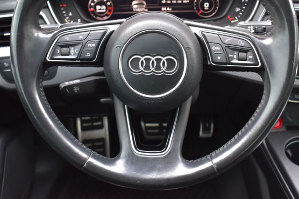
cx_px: 150
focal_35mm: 40
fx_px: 336
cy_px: 100
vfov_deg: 33.0
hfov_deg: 47.9
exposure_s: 1/15
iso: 900
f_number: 6.3
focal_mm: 27
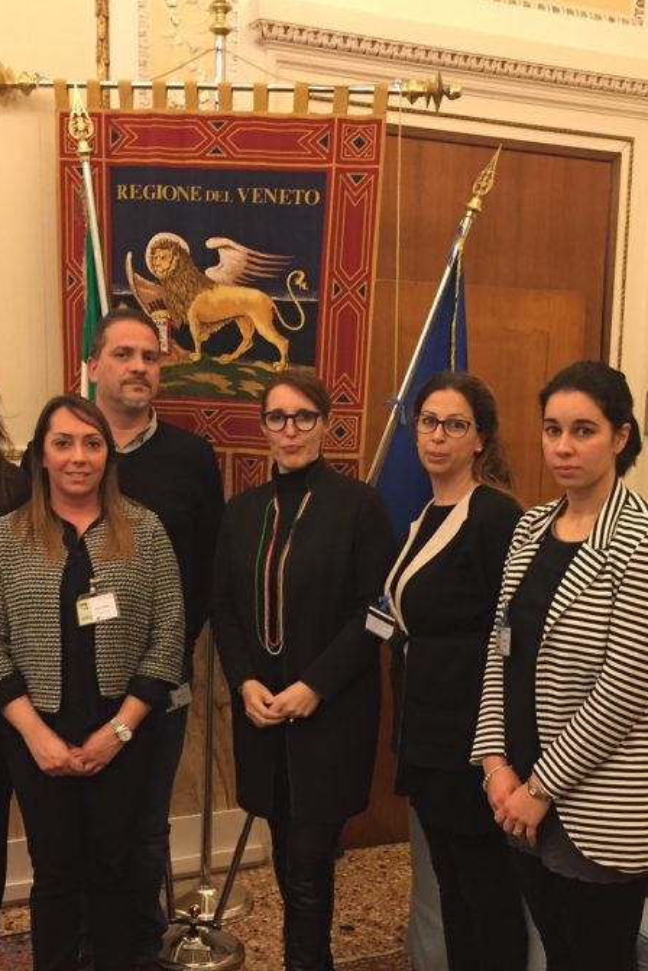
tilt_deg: -8.9
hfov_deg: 29.3
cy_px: 601
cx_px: 338
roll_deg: -0.6
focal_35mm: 46
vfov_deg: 42.4
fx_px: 1241
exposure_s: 1/33
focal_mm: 4.15
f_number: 2.2
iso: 200
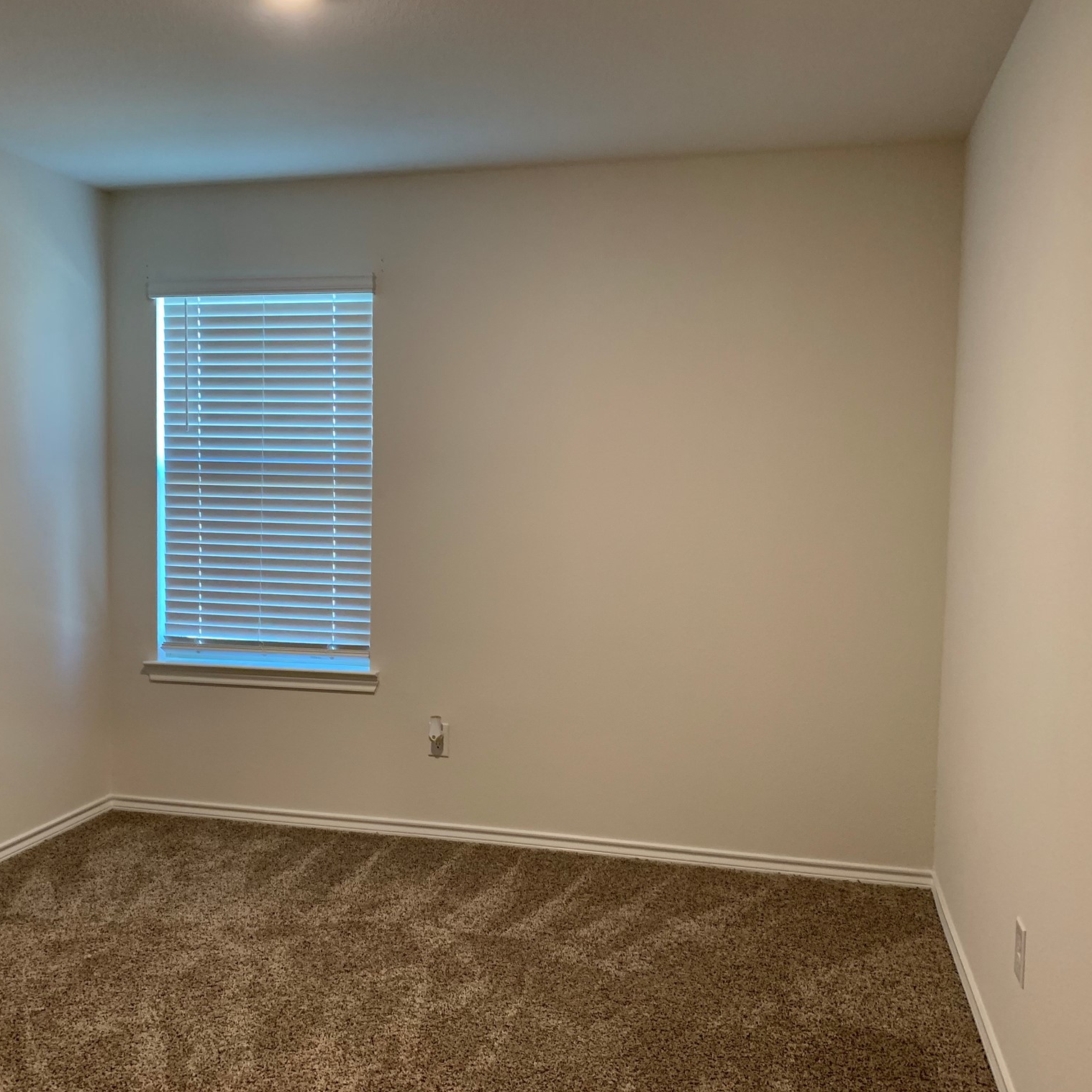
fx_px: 1106
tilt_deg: -3.9
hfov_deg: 52.4
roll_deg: -0.9
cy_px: 547
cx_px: 488
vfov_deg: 52.5
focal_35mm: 31
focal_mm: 4.25
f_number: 1.8
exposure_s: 1/60
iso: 200
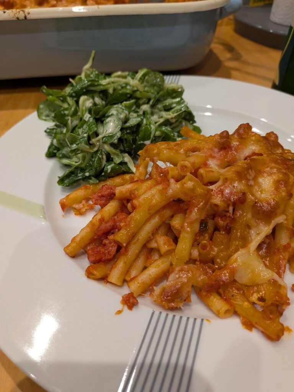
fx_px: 272
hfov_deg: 56.8
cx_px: 147
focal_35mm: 24
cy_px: 196
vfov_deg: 71.6
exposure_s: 1/100
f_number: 1.7
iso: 208
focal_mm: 4.53
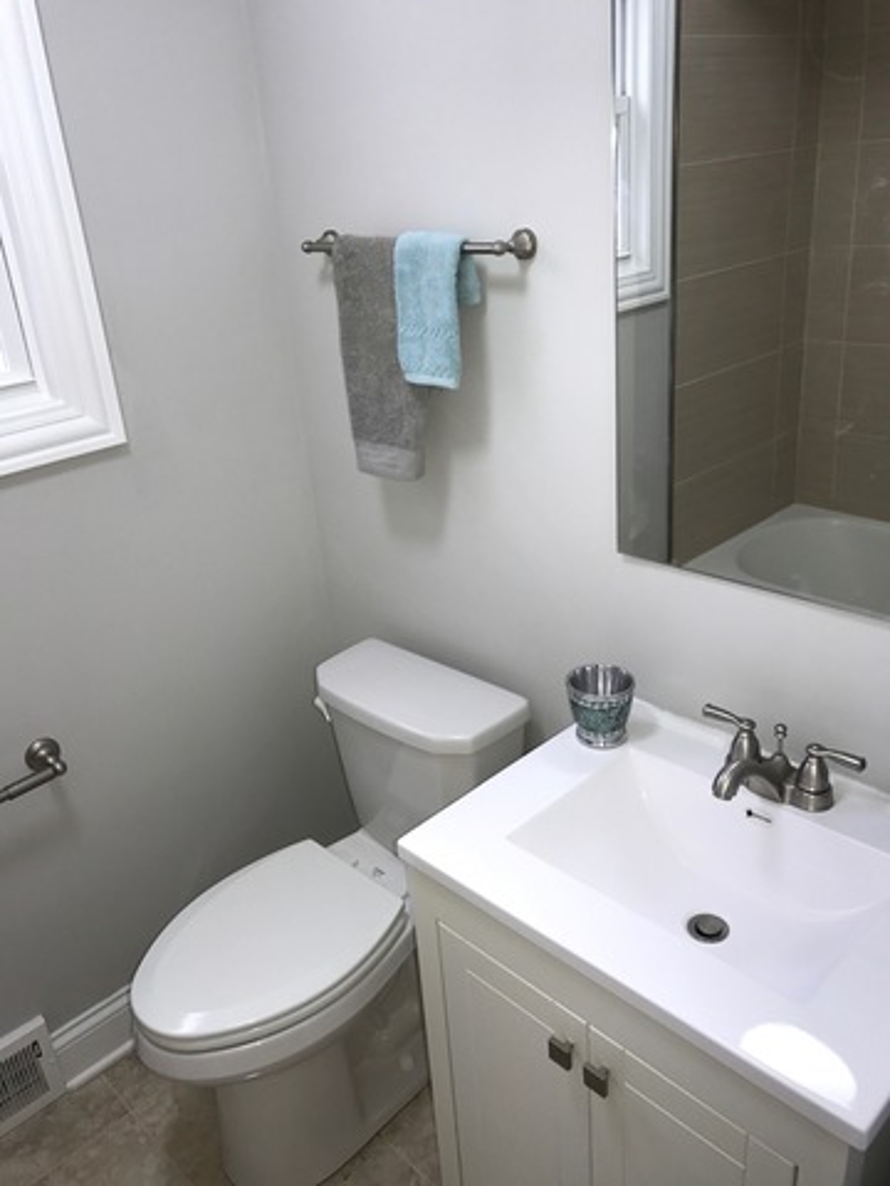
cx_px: 445
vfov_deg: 63.4
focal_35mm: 28
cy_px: 593
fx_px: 960
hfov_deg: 49.7
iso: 20
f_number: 1.8
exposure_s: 1/37
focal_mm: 3.99
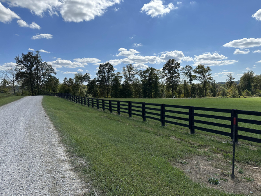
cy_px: 98
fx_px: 181
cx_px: 130
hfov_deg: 71.6
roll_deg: +1.8
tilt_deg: -0.2
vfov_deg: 56.8
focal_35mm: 24
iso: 80
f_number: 1.78
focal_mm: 6.86
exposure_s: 1/7042
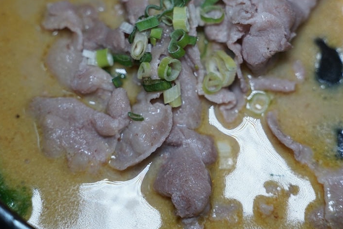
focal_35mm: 128
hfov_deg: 16.0
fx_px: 1220
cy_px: 63
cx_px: 179
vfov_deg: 10.7
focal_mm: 75
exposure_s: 1/80
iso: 125
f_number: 4
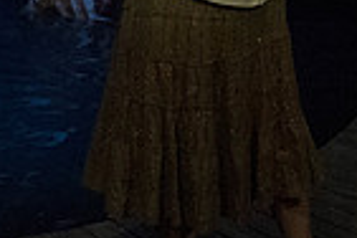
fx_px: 1061
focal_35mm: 107
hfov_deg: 16.9
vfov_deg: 12.0
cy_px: -152
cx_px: -208
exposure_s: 1/500
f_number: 2.8
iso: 12800
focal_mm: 26
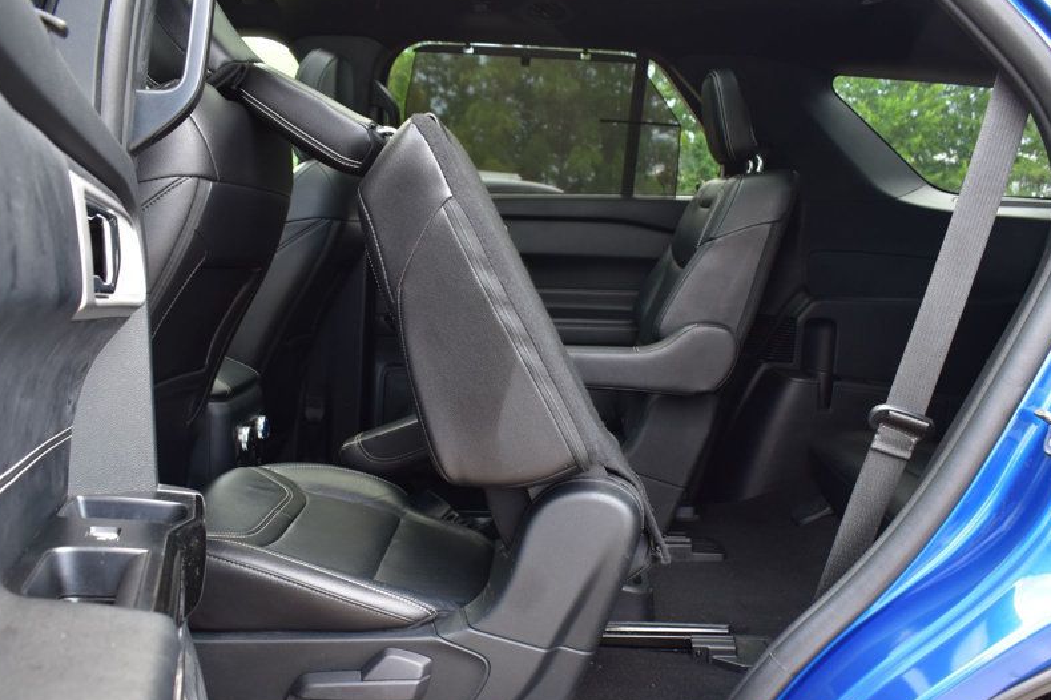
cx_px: 555
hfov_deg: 54.4
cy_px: 447
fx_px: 1021
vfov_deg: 37.5
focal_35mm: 35
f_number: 6.3
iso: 400
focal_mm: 18
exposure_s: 1/20
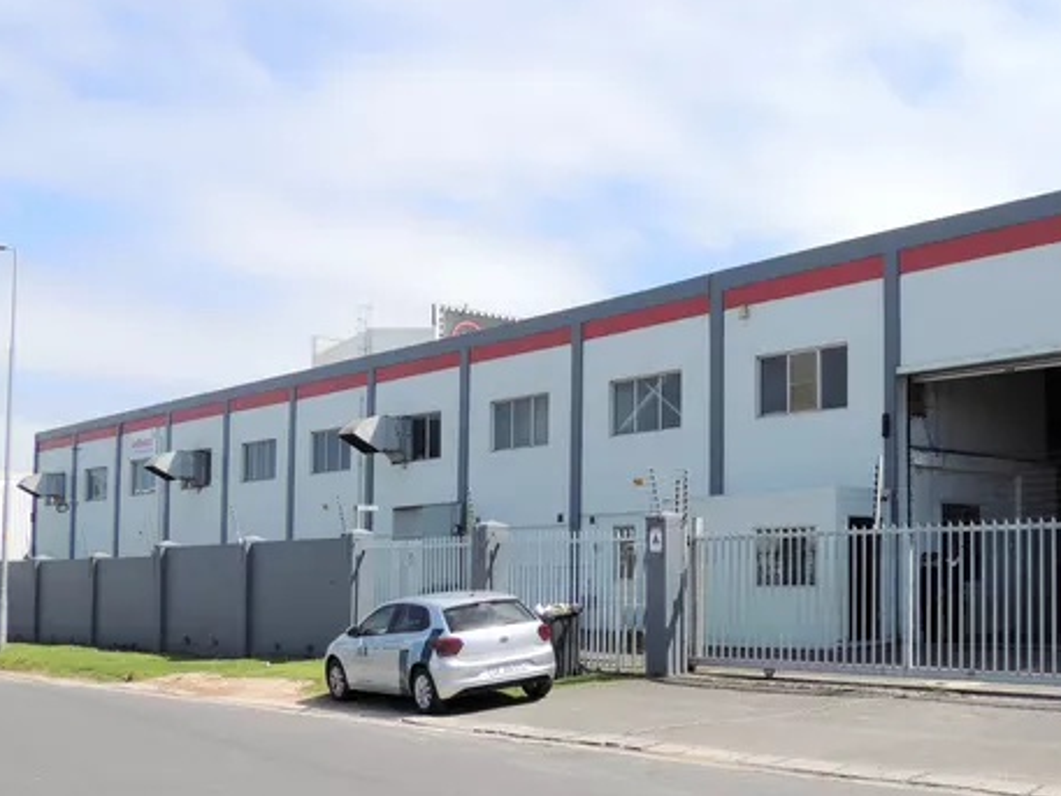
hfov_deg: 42.3
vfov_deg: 34.2
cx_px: 887
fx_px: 1288
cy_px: 494
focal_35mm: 42
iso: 100
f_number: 3
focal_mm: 4.3
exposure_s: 1/1250
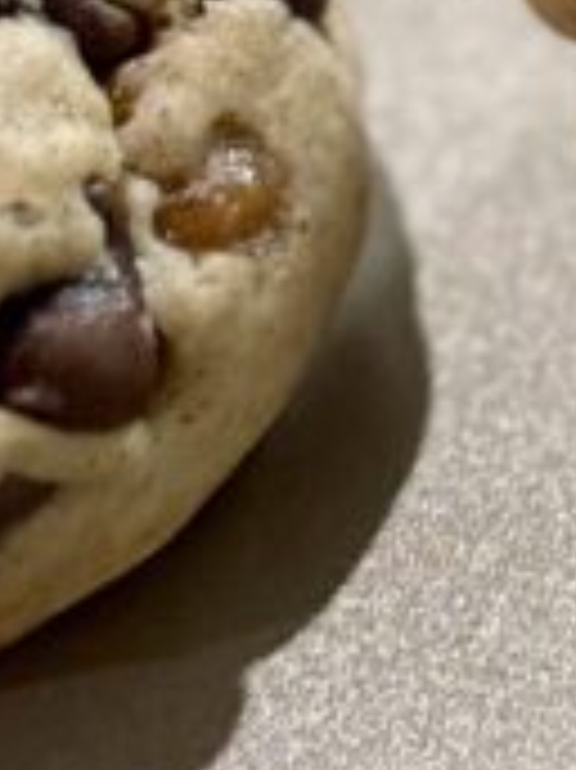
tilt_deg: -38.2
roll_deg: +0.9
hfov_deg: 5.3
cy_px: -563
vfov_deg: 7.0
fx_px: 6109
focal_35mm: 275
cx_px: 1316
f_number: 1.78
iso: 200
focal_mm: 6.76
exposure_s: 1/40
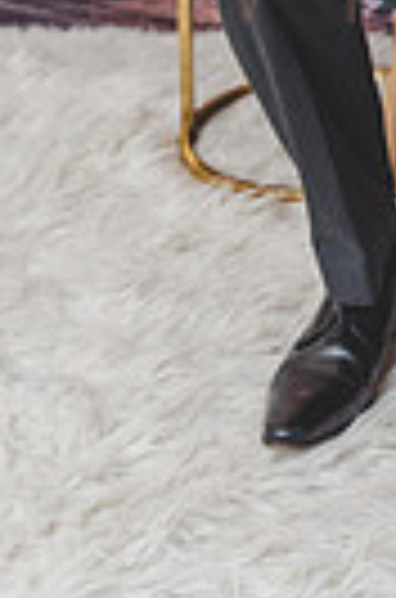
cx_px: 652
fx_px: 1576
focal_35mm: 95
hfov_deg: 13.2
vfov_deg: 18.7
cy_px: -324
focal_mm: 28
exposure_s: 1/200
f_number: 2.8
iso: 100
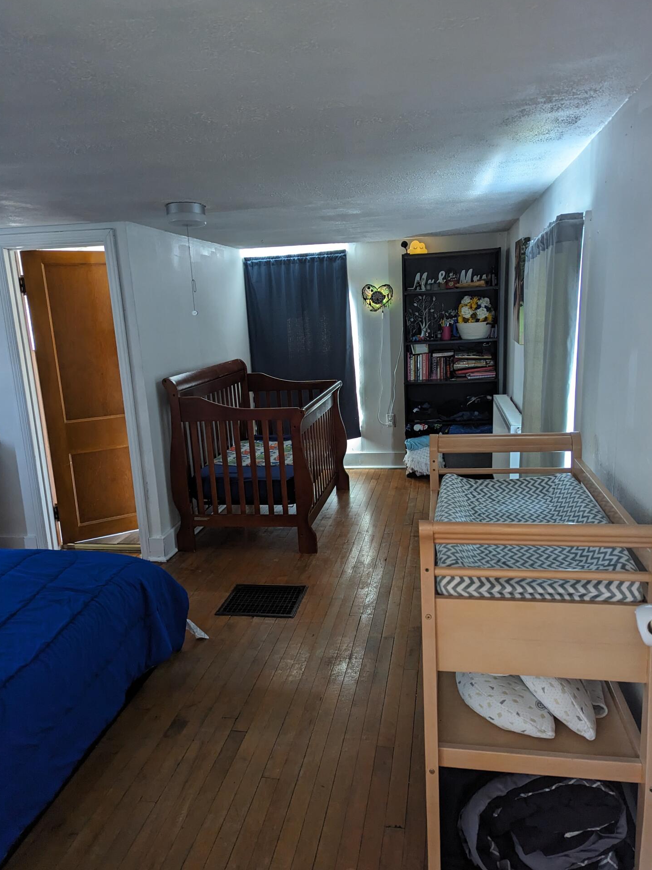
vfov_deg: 69.4
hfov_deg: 54.9
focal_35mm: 25
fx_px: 628
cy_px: 447
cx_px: 338
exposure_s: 1/82.9
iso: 633
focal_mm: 6.81
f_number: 1.85
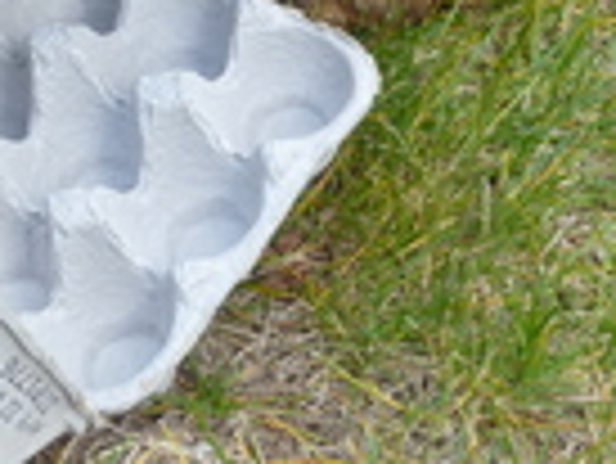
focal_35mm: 152
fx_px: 2707
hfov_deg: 12.8
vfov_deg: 9.7
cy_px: -18
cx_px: -54
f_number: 3.8
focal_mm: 8.5
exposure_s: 1/125
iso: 80
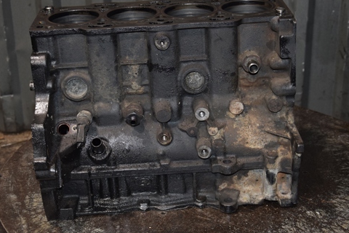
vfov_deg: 20.0
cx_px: 173
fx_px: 659
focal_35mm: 68
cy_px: 104
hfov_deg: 29.7
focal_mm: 34
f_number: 5
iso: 800
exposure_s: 1/60
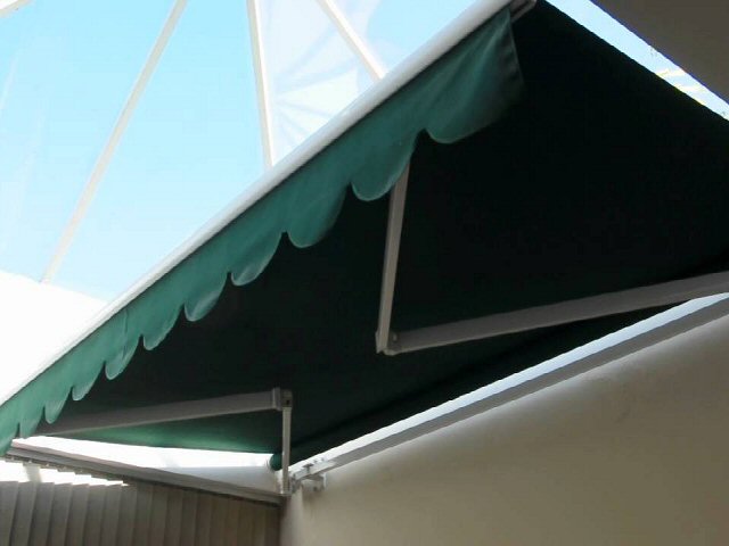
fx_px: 758
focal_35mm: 36
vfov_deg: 39.7
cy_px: 273
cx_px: 364
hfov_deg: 51.4
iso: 64
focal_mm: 6.3
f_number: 7.8
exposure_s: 1/500
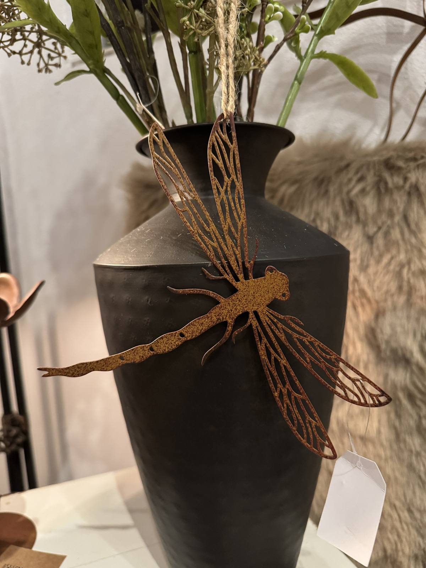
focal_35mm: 24
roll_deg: +1.8
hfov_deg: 56.8
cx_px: 213
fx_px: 394
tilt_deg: -9.2
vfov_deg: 71.6
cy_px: 284
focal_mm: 6.76
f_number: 1.78
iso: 800
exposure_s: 1/33
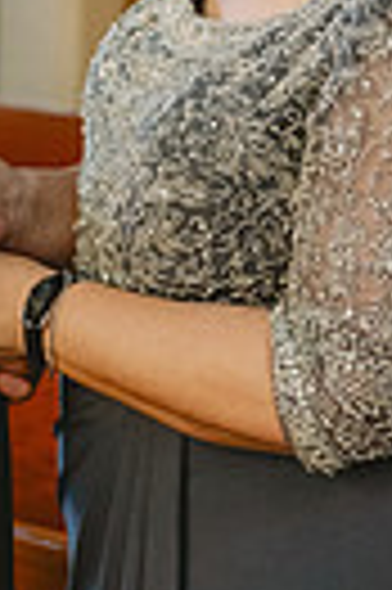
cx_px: 2
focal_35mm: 148
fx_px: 2424
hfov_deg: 9.2
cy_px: 158
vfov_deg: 13.8
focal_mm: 43
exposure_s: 1/125
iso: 4000
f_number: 2.8
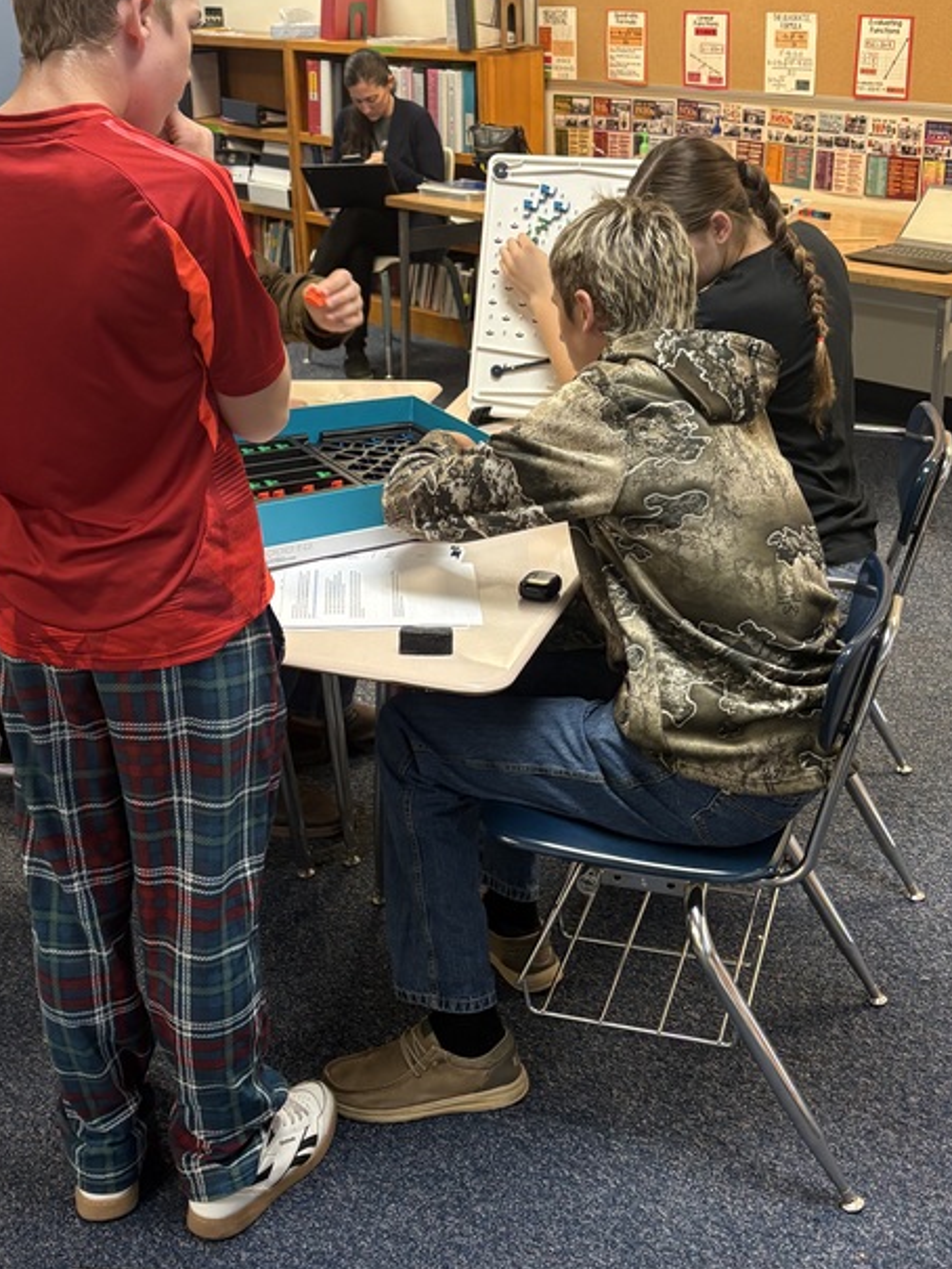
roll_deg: +3.4
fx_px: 1613
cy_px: 577
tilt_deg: -23.2
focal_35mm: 44
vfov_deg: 42.9
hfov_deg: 32.9
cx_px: 480
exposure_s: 1/60
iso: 125
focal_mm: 5.96
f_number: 1.6
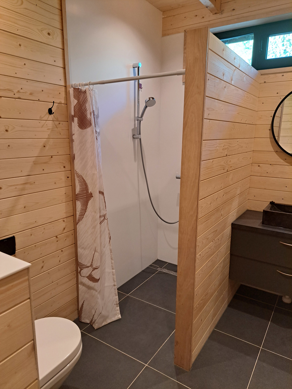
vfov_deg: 71.6
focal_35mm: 24
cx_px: 146
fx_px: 270
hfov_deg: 56.8
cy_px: 194
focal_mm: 5.23
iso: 200
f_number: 1.8
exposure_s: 1/50
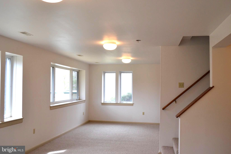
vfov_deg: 36.9
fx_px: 231
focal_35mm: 36
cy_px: 77
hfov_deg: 53.1
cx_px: 116
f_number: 5
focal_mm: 24
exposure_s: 1/100
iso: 400
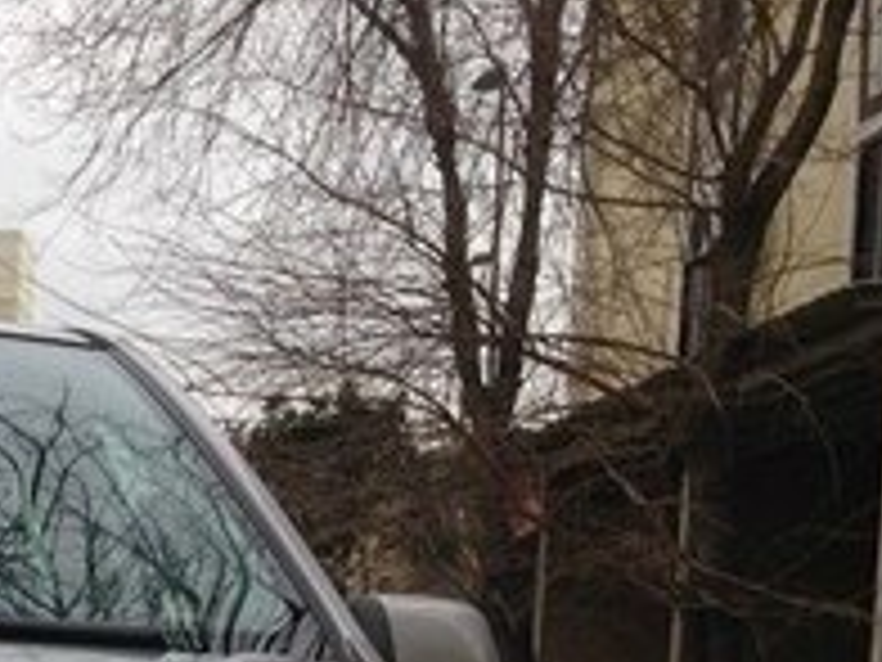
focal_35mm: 111
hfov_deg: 16.6
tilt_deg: -4.7
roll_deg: -1.6
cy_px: 1056
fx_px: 2828
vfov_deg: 12.5
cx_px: -297
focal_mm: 4.12
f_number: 2.4
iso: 50
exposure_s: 1/393
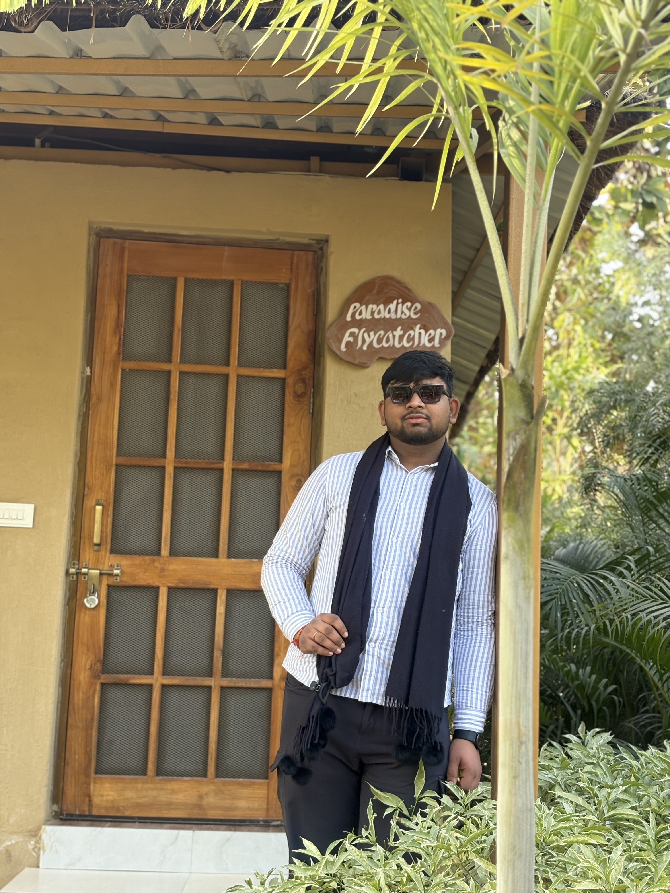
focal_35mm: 52
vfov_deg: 36.8
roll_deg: -2.3
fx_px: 1342
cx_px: 335
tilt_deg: +9.4
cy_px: 446
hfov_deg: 28.0
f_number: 1.6
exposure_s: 1/207
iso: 50
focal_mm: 5.96
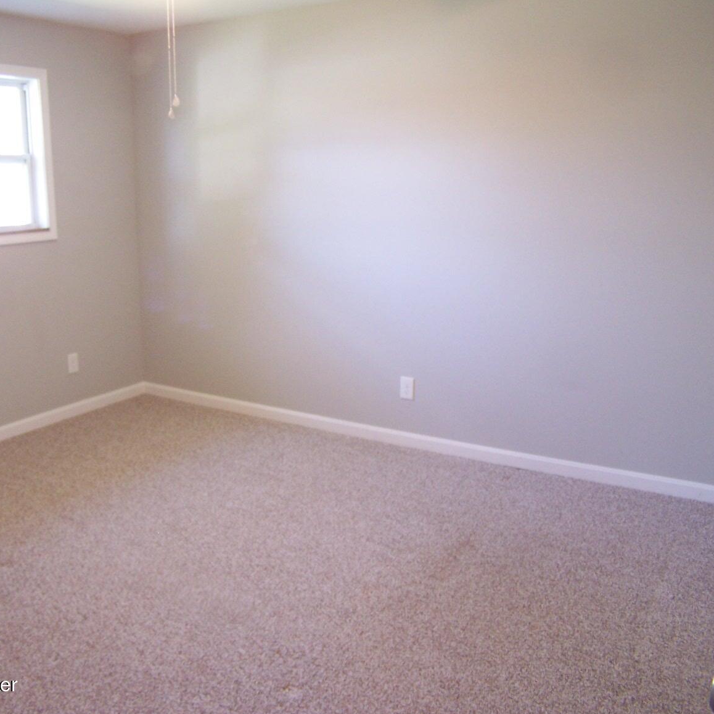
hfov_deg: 37.5
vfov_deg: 37.6
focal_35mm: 45
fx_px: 1050
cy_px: 358
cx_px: 307
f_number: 2.8
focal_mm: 6.3
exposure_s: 1/10
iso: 140
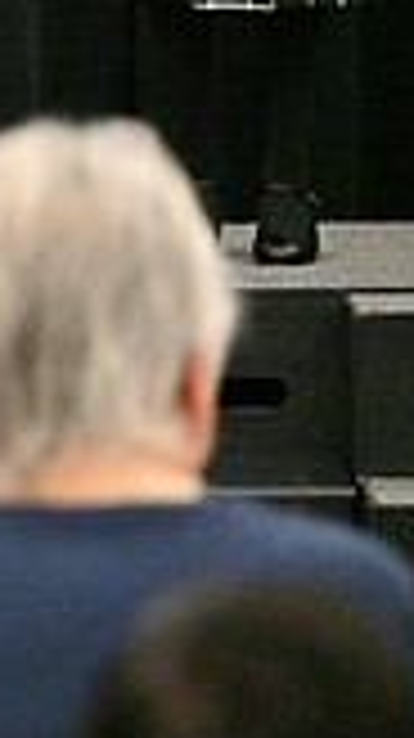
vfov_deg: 3.9
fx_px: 10873
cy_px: -101
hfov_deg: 2.2
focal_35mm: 556
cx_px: -828
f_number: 2.8
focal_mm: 150
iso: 12800
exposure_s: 1/1000
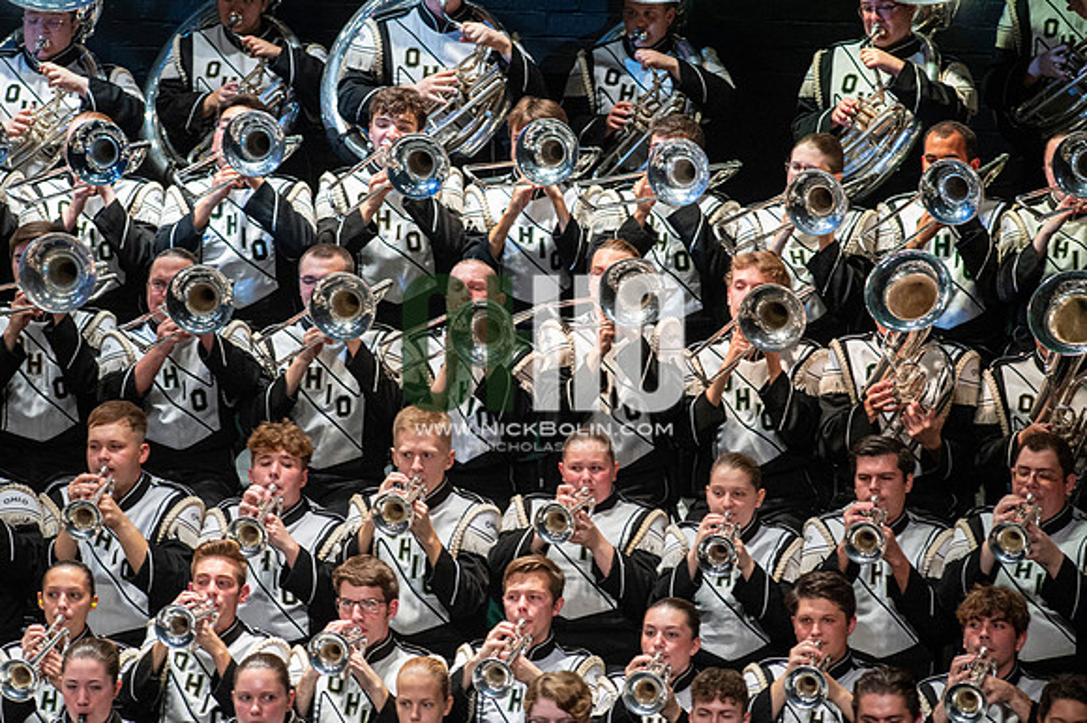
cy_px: 362
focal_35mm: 300
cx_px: 544
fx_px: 9053
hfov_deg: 6.9
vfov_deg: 4.6
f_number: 5.6
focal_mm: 300
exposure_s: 1/400
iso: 5000
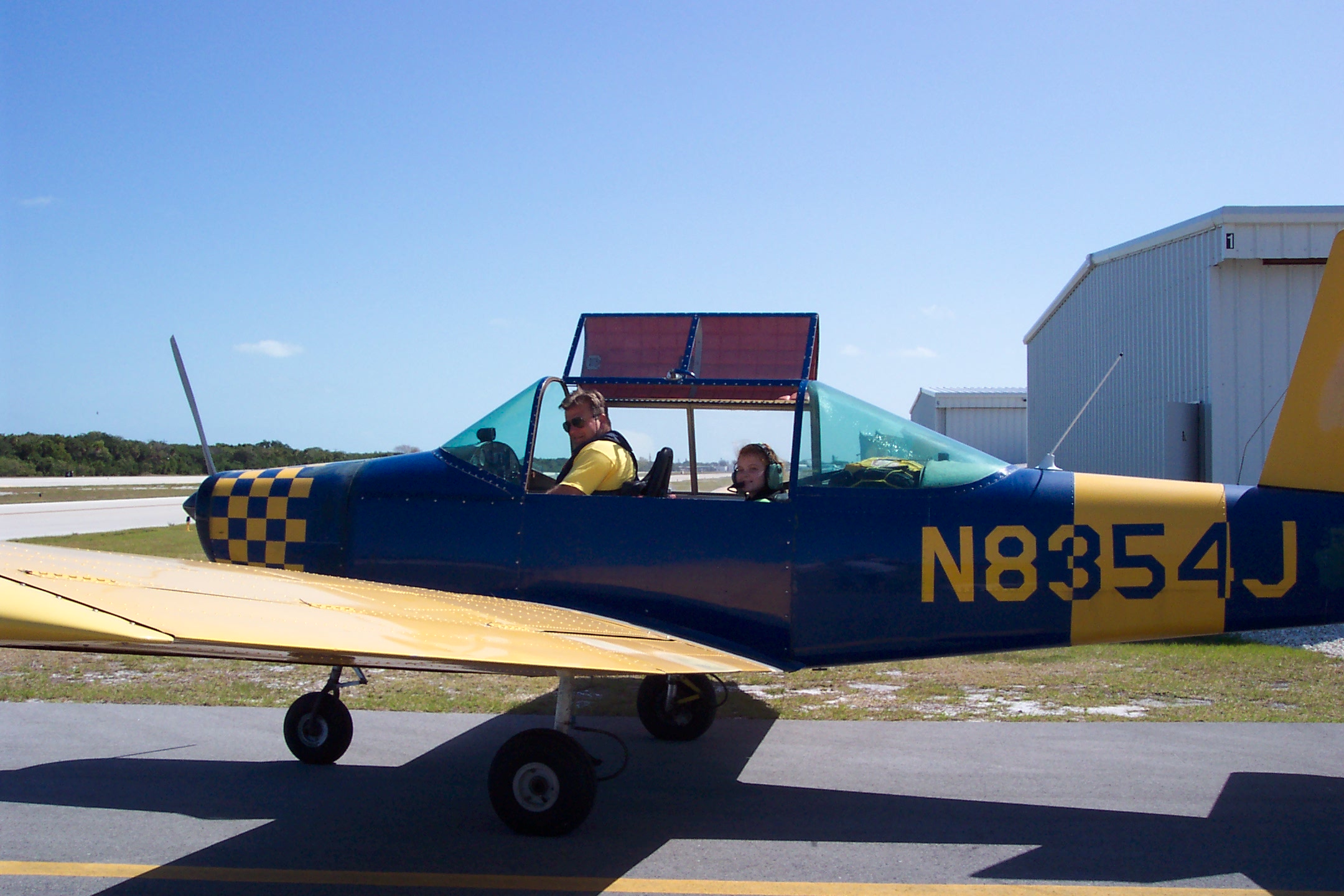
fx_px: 1419
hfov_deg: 50.7
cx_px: 672
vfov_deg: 35.1
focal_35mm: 38
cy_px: 448
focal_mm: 8
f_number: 4.8
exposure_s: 1/700
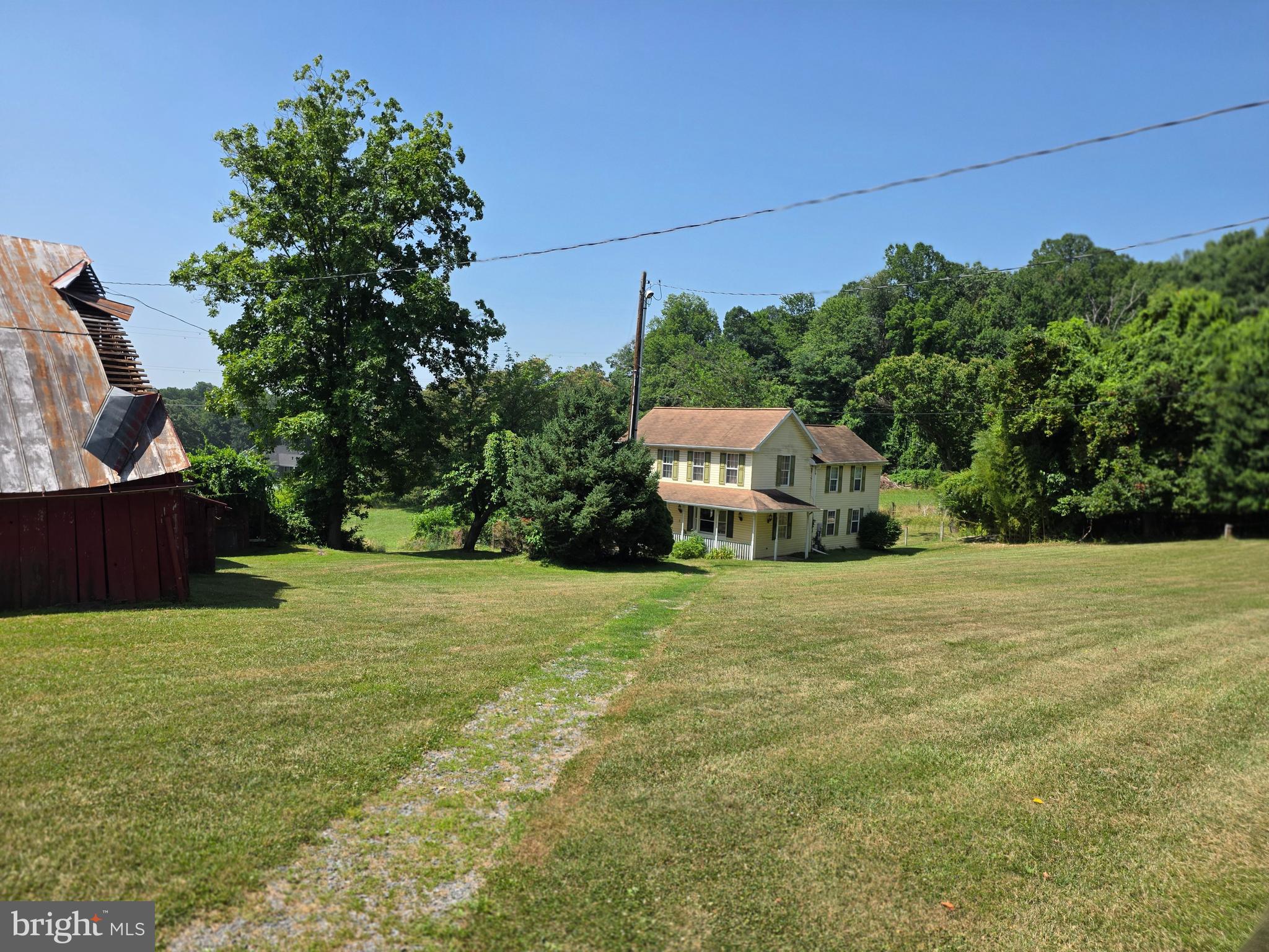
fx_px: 843
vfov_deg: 58.9
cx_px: 634
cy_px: 476
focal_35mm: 23
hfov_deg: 73.9
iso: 80
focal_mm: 6.25
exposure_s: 1/5778
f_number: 1.7
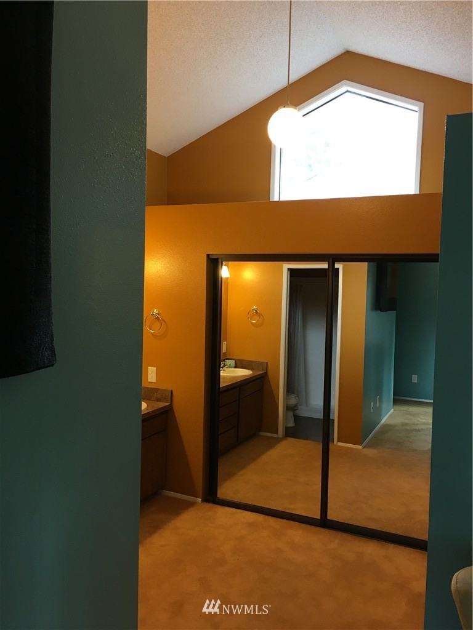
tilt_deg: -1.4
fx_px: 528
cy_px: 315
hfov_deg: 48.2
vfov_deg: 61.7
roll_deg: -0.3
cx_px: 236
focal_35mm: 29
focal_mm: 4.15
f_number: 2.2
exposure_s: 1/30
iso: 80
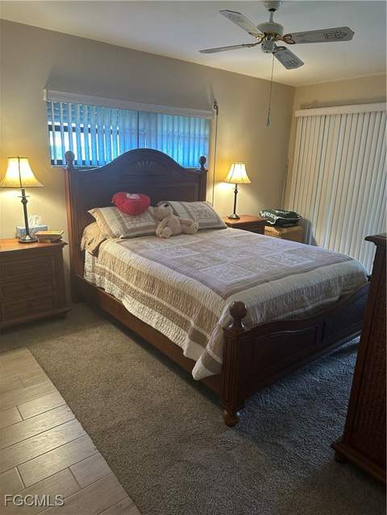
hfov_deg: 56.8
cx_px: 194
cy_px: 258
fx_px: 358
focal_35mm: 24
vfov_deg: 71.6
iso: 320
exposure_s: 1/60
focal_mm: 6.86
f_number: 1.78
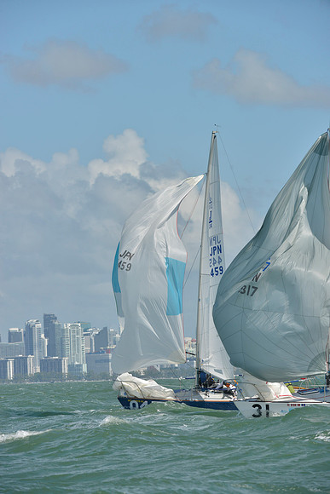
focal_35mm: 200
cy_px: 247
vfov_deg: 10.3
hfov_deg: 6.9
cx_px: 165
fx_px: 2748
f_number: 8
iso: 280
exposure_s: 1/1250
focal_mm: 200
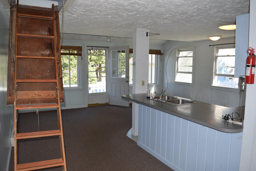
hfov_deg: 67.4
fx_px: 192
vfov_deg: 47.9
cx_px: 128
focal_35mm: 27
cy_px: 86
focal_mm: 18
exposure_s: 1/125
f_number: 5.6
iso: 200
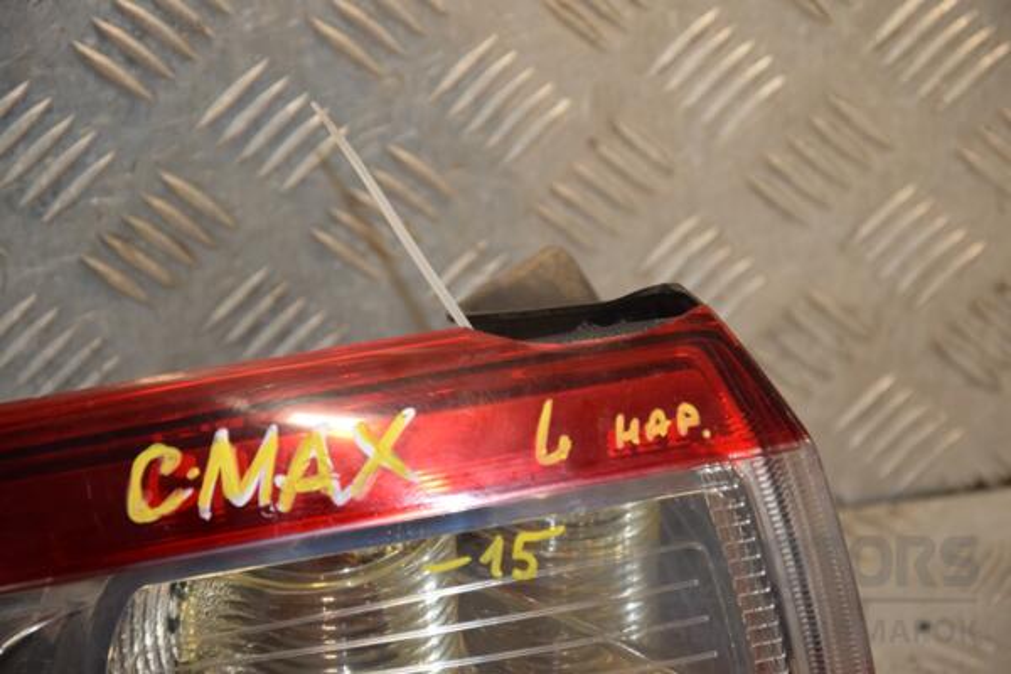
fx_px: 4423
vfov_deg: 8.7
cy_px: 337
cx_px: 506
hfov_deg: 13.0
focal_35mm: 158
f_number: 8
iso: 800
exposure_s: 1/200
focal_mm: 105
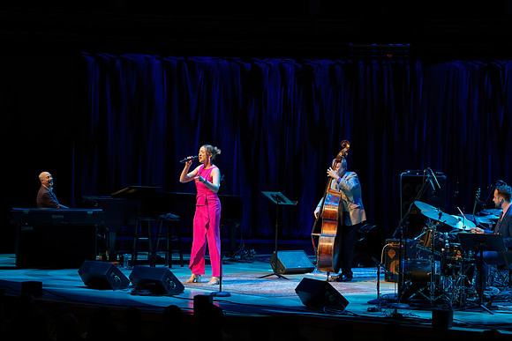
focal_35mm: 100
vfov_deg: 13.7
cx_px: 256
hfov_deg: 20.4
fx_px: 1422
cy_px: 170
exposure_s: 1/250
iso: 3200
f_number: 6.3
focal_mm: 100
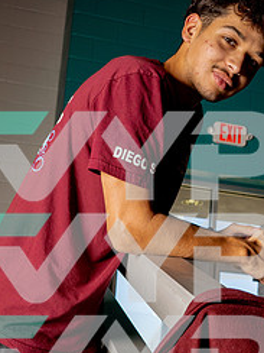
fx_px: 630
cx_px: 177
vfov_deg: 30.7
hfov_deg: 23.5
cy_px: 259
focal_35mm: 62
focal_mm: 35
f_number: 7.1
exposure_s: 1/200
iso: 200
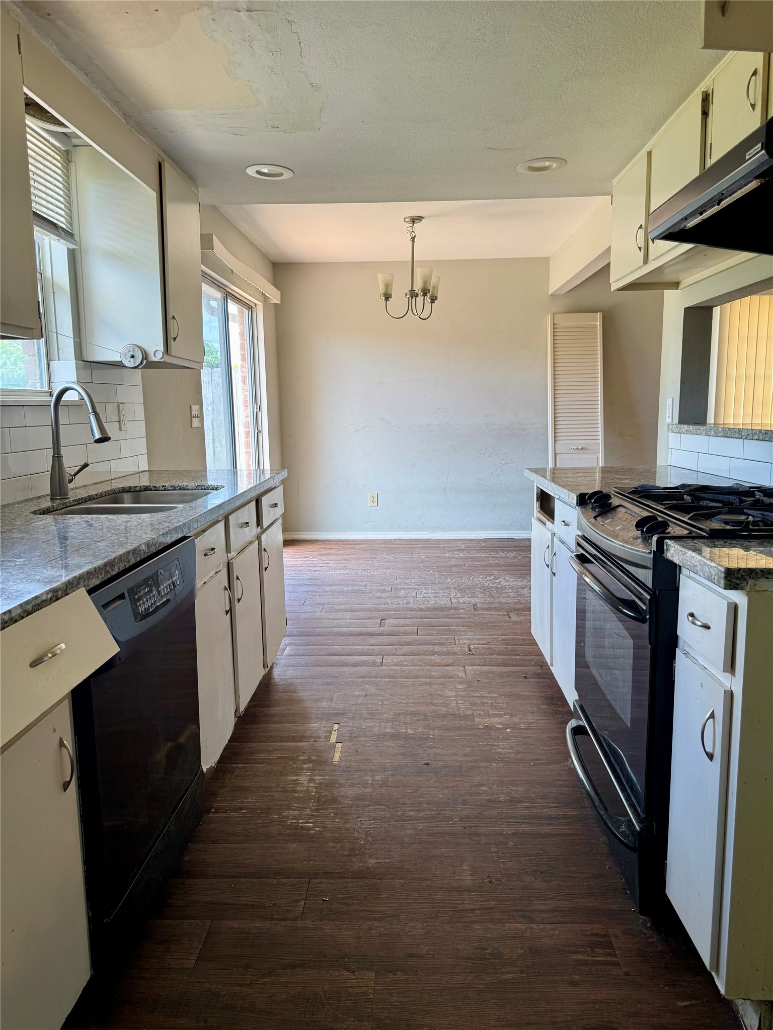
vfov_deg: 71.6
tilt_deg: -7.1
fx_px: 715
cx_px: 386
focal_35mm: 24
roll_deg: +0.6
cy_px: 515
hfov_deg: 56.8
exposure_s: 1/121
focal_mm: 6.76
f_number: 1.78
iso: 64
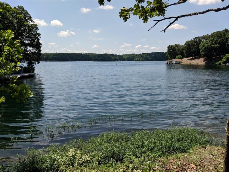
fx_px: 179
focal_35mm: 27
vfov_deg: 51.4
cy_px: 86
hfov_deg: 65.3
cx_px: 114
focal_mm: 4.44
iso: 56
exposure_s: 1/3344
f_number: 1.8
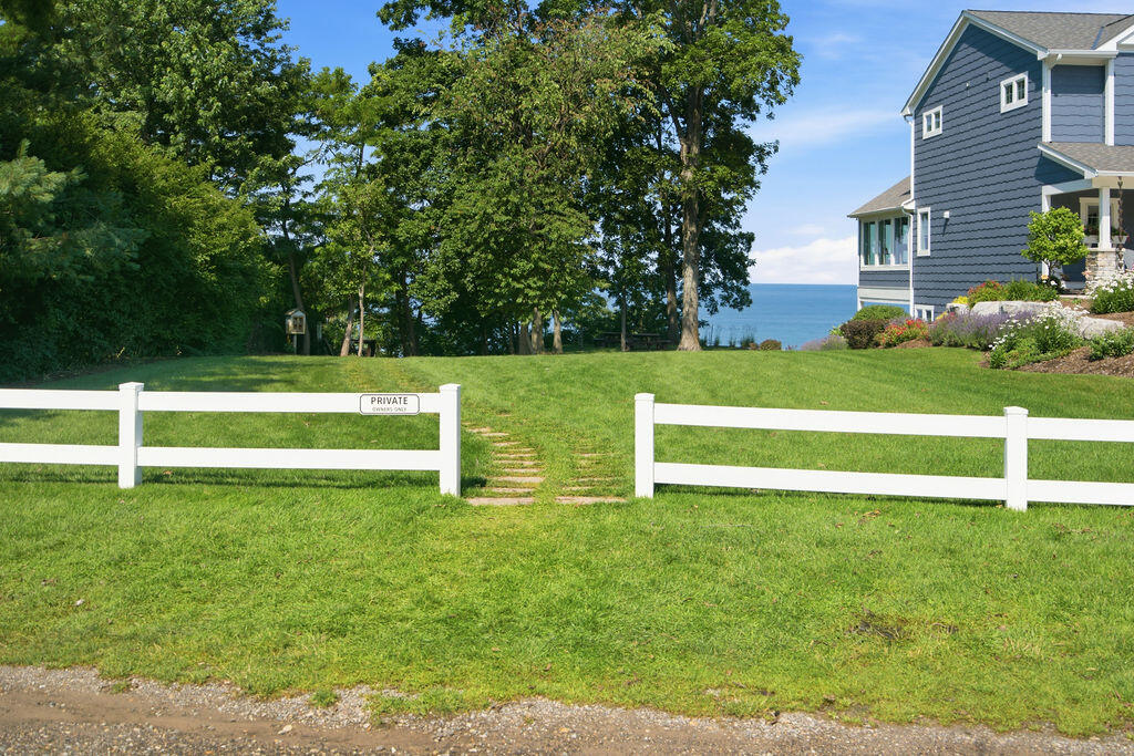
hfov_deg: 54.4
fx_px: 1103
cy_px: 378
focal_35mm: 35
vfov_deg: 37.9
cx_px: 567
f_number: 5.6
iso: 125
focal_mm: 35
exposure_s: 1/400
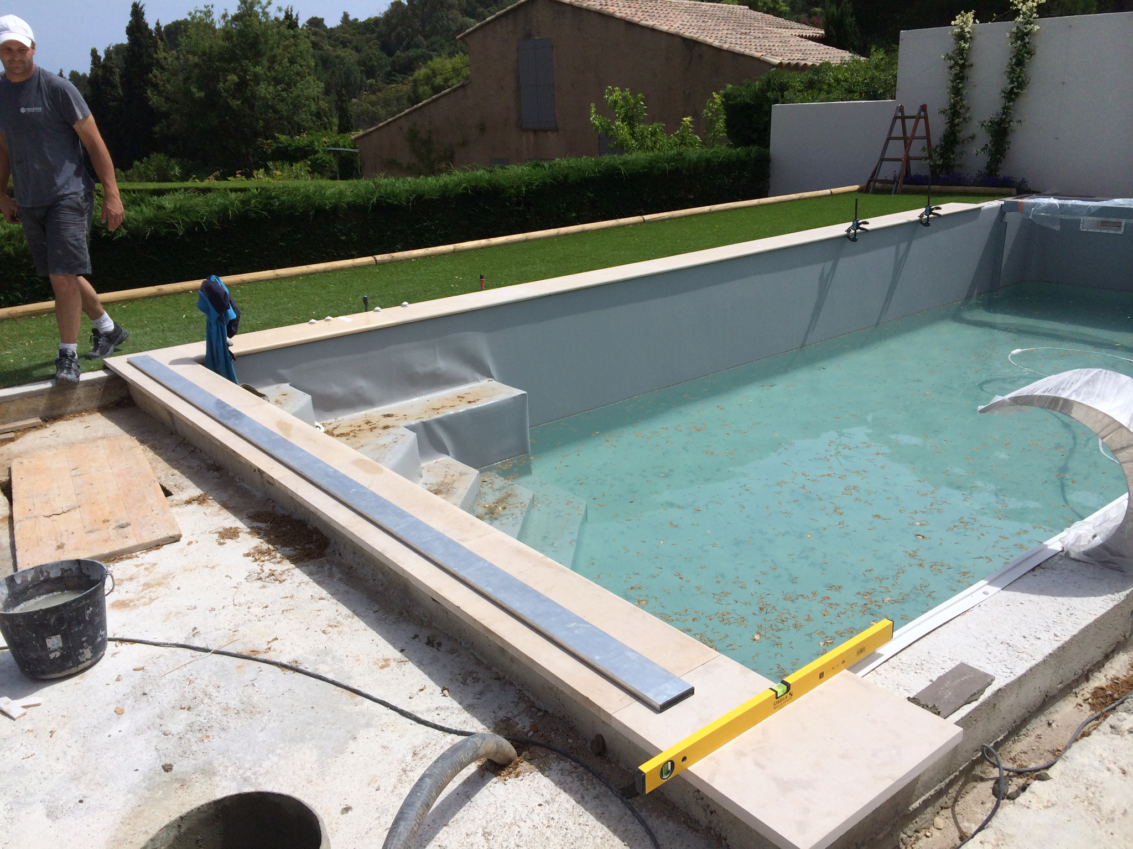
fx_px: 982
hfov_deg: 60.0
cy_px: 424
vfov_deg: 46.8
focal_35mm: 30
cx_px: 566
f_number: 2.2
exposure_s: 1/4566
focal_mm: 4.12
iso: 40
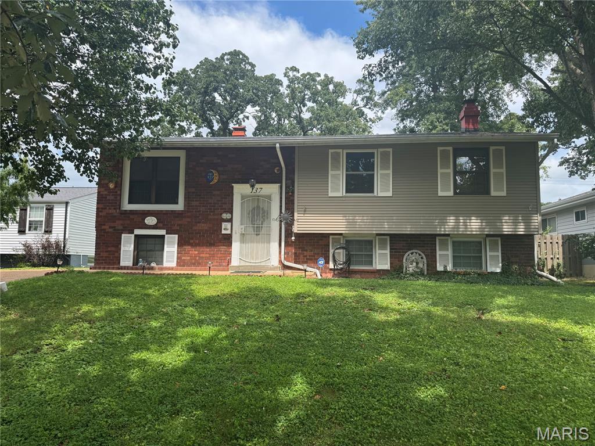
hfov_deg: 71.6
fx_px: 413
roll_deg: -1.3
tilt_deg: +5.5
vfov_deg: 56.8
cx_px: 298
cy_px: 223
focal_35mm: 24
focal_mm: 6.76
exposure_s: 1/1395
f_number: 1.78
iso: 80
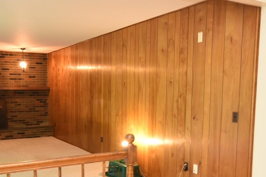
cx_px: 103
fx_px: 288
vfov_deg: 34.1
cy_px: 109
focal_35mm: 39
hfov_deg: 49.2
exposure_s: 1/6
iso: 250
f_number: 4.5
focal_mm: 10
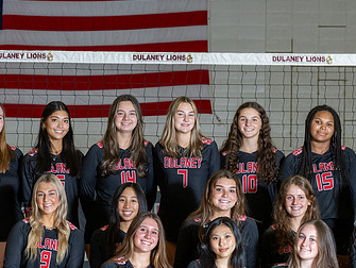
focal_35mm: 210
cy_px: 245
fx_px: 2162
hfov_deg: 9.4
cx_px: 221
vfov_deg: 7.1
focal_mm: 92
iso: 1000
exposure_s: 1/160
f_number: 7.1
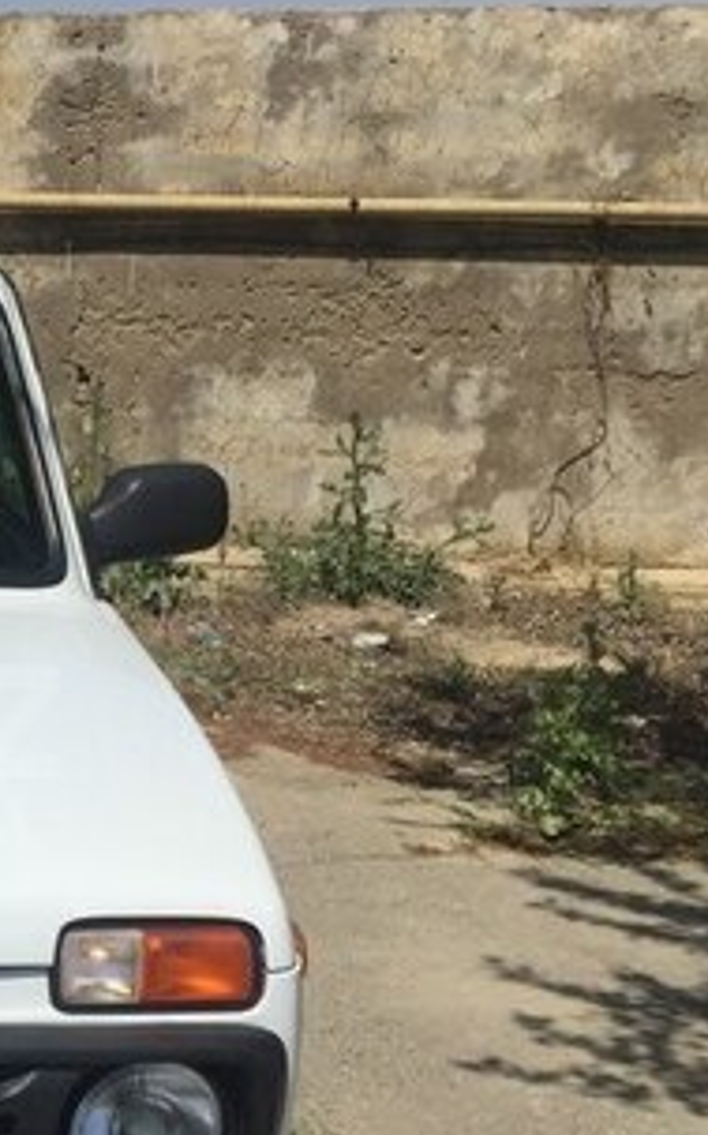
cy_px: 721
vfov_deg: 30.5
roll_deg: +0.6
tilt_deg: -16.8
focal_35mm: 67
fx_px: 2071
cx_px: -322
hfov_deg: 17.6
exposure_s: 1/5650
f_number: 2.2
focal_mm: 4.15
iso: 32
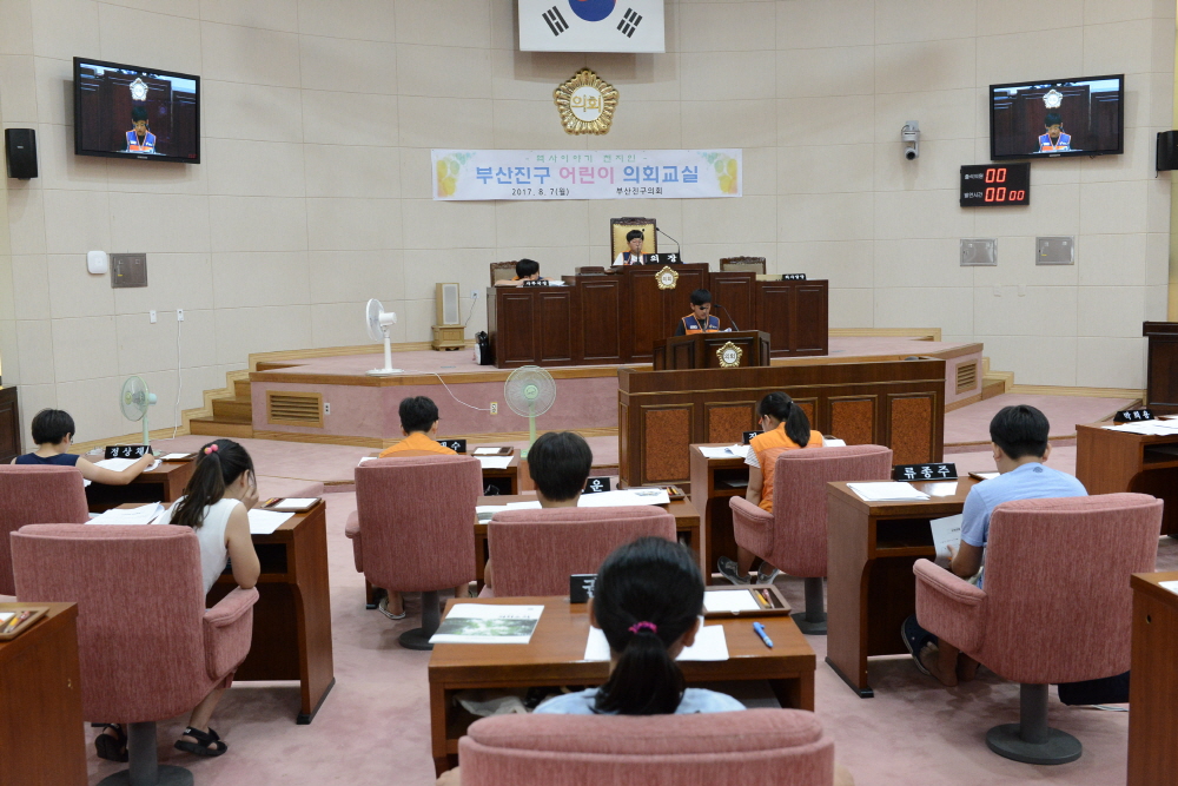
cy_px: 393
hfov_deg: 53.1
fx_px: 1178
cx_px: 589
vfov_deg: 36.9
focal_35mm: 36
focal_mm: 36
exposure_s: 1/100
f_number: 5.6
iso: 4000
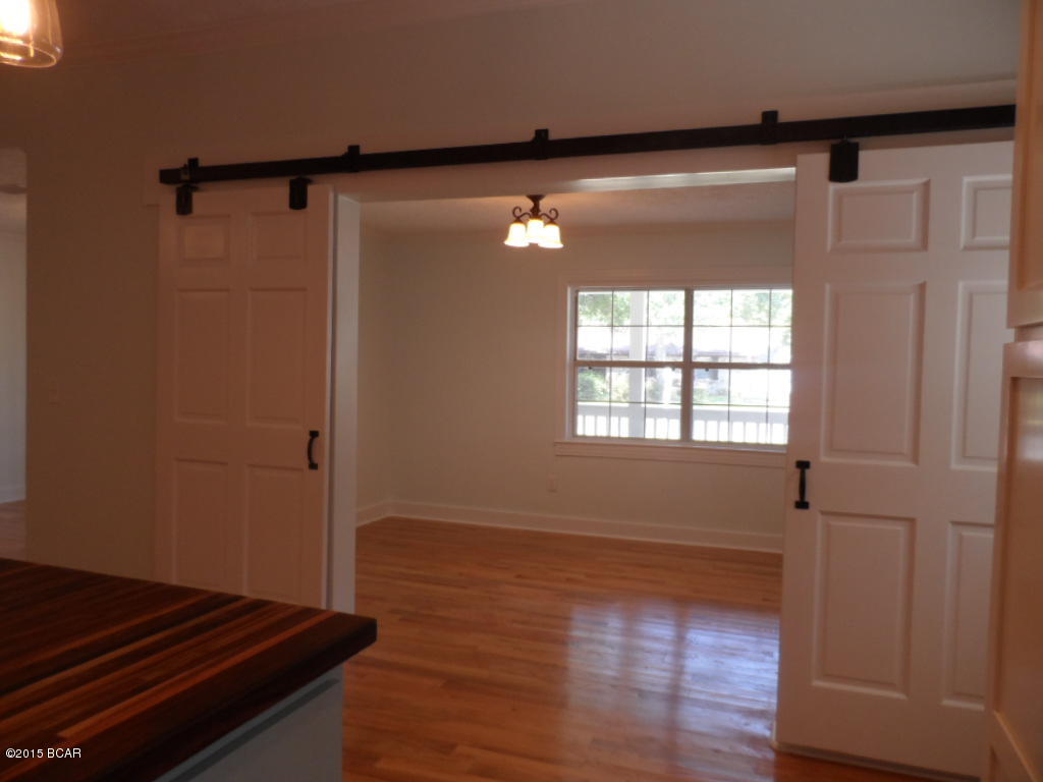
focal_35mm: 24
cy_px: 391
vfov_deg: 56.8
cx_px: 522
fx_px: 723
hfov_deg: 71.6
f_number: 3.2
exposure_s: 1/30
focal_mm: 4
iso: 80
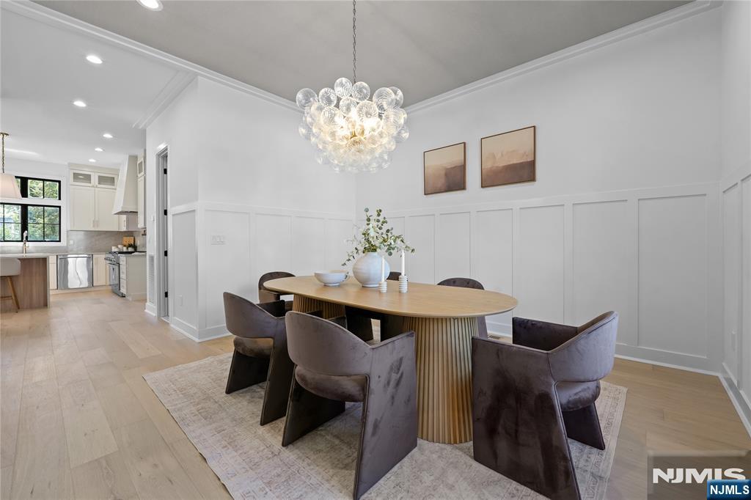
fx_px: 292
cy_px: 250
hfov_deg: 104.3
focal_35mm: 14
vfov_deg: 81.2
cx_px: 376
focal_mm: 14
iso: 250
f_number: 8
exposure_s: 1/8
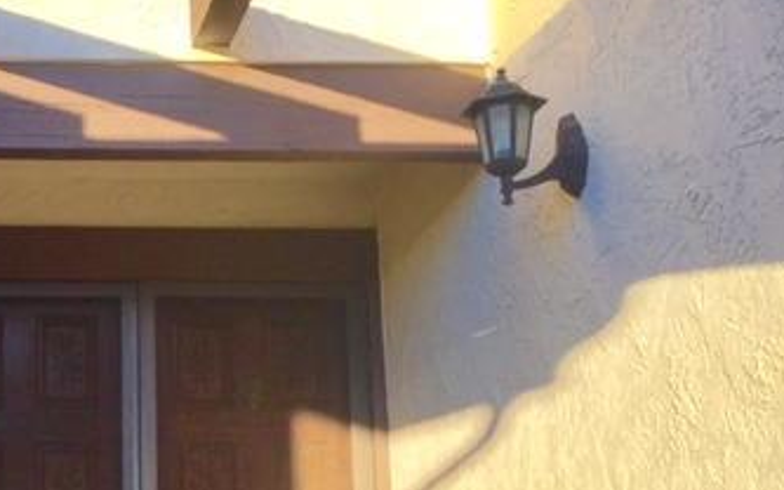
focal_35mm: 59
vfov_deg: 21.8
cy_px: 356
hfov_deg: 32.4
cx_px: 45
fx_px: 1260
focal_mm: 4.15
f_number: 2.2
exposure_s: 1/482
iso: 32
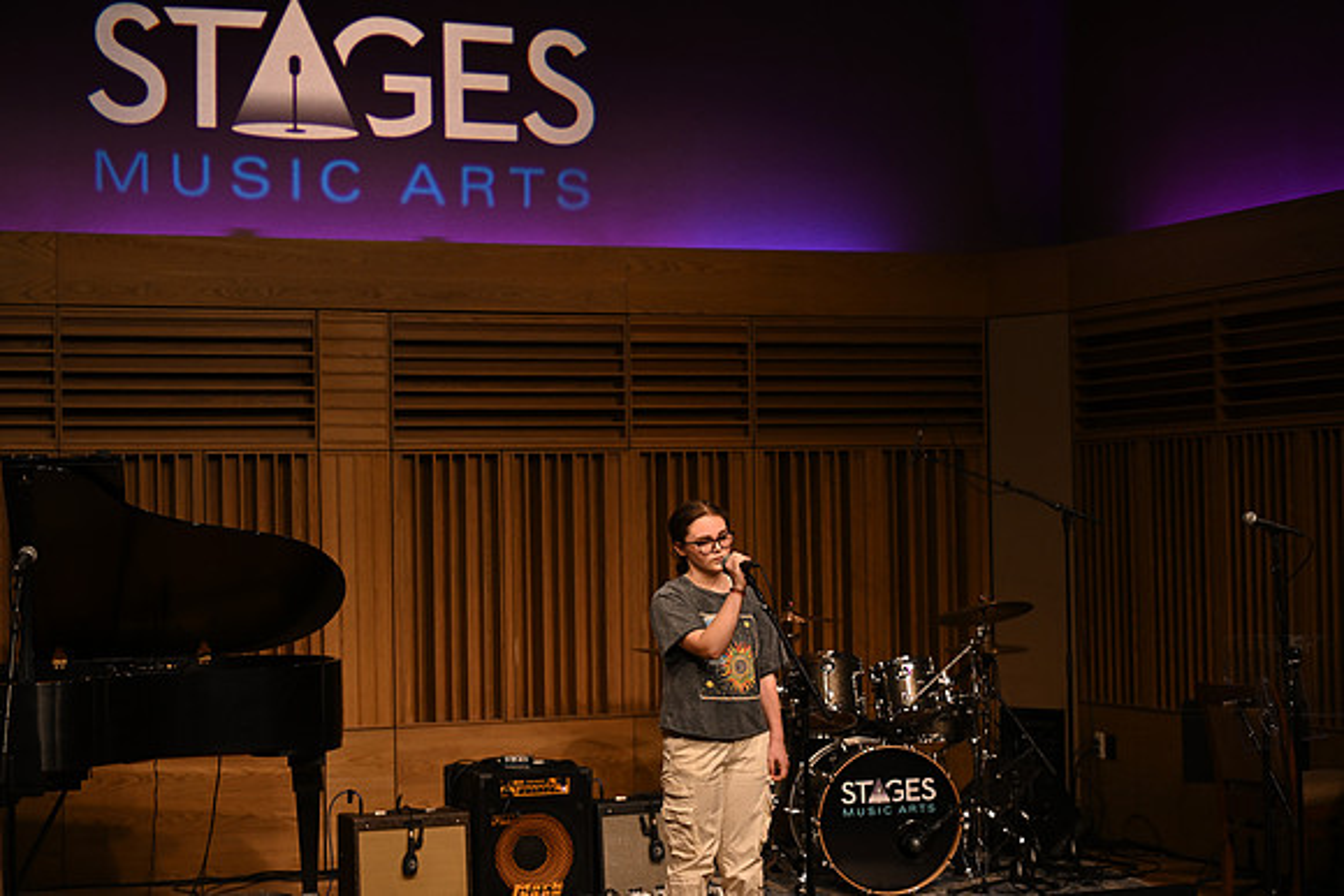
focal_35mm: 70
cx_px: 672
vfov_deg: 19.5
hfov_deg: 28.8
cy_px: 448
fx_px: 2614
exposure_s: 1/320
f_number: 3.2
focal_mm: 70
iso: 800
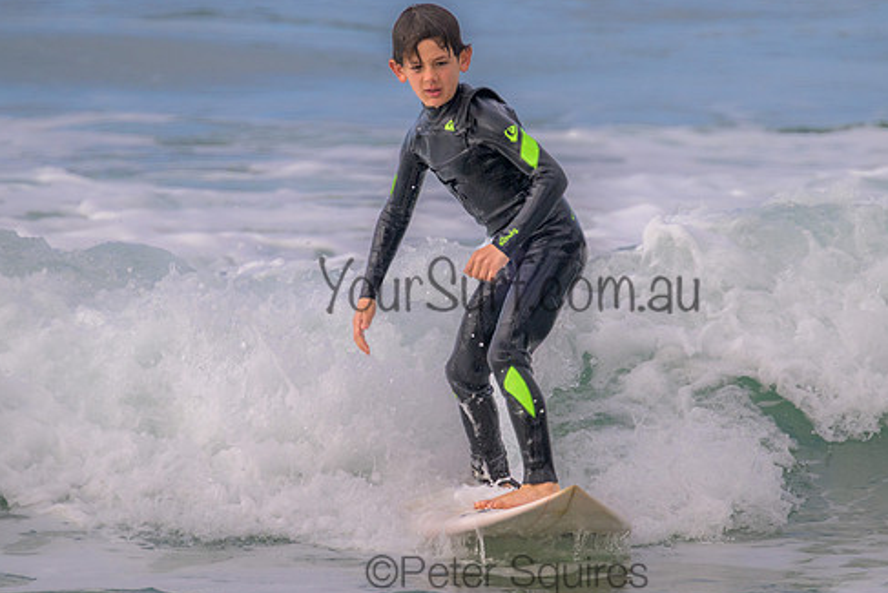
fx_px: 23488
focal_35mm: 952
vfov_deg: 1.4
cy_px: 269
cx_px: 507
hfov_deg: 2.2
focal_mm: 800
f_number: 11
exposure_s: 1/1250
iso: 1250
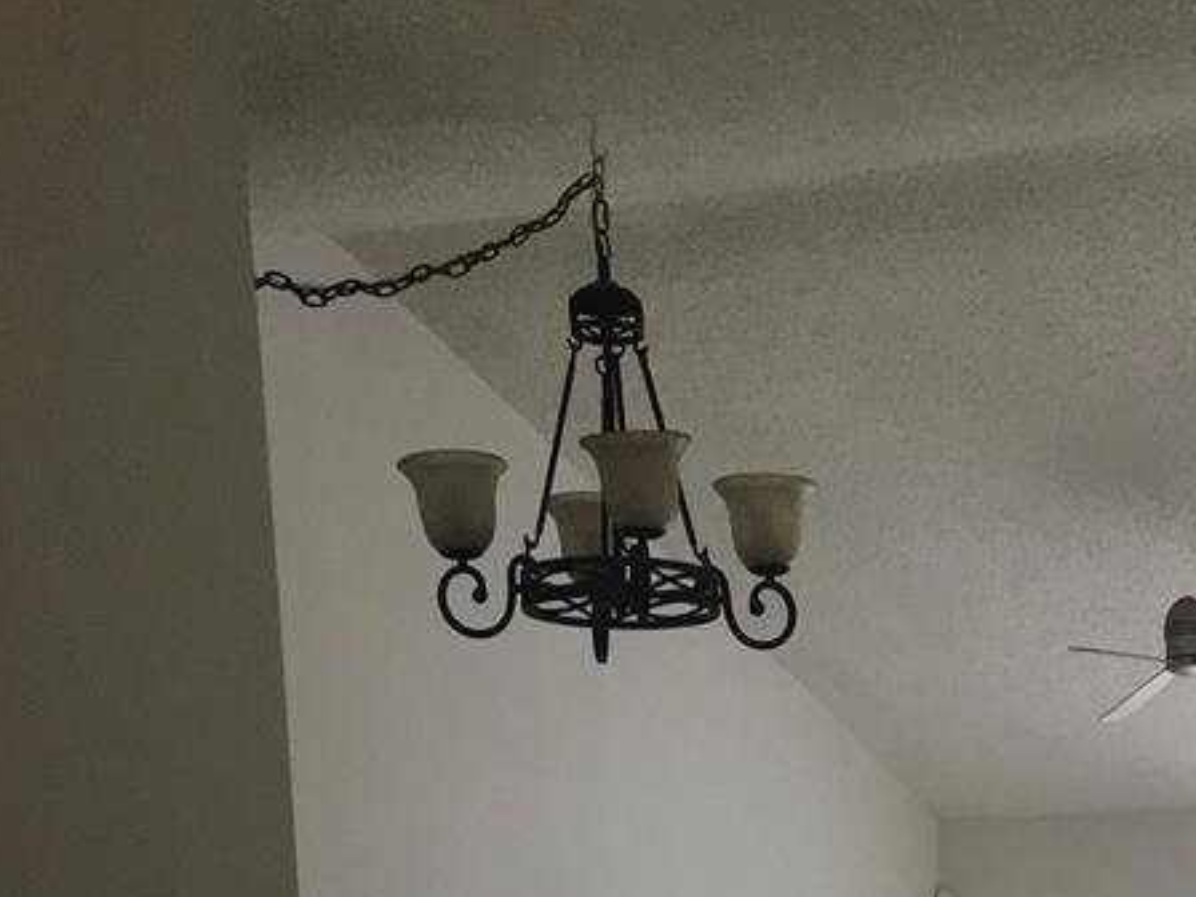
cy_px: 1551
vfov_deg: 16.7
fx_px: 2591
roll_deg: +0.6
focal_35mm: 75
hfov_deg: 24.8
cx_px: 1180
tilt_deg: -7.9
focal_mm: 3.99
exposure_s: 1/120
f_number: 1.8
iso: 40
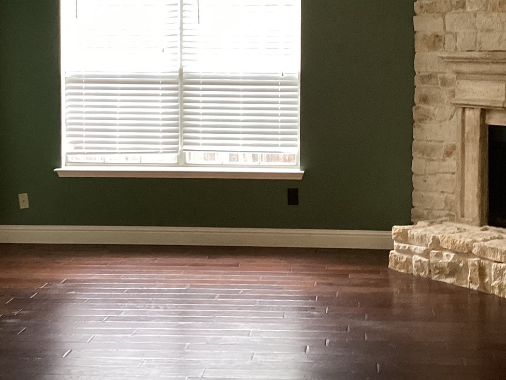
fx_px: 950
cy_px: 74
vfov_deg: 22.3
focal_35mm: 65
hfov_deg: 29.7
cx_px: 302
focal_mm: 3.3
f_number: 2.4
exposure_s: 1/60
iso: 250
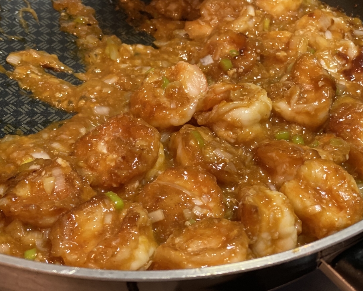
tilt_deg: -45.5
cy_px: 146
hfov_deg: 28.3
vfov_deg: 22.8
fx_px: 720
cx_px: 182
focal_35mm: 67
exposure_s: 1/33
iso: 400
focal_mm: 6
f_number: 2
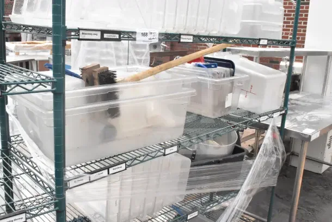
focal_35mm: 36
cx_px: 166
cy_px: 111
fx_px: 332
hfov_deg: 53.1
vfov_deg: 36.9
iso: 6400
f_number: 18
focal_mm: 24
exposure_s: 1/1250
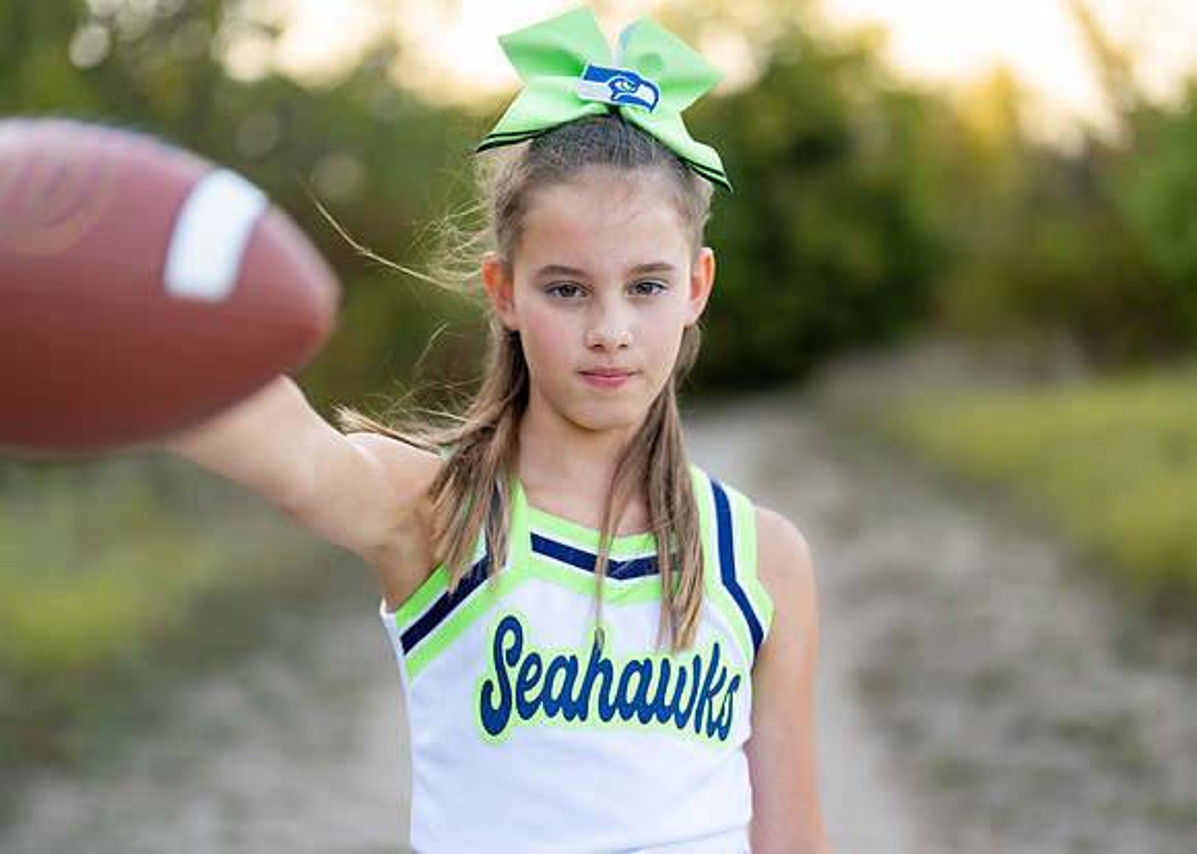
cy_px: 481
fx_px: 2024
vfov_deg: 23.8
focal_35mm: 60
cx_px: 578
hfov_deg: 32.9
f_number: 1.2
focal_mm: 50
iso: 100
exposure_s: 1/1000
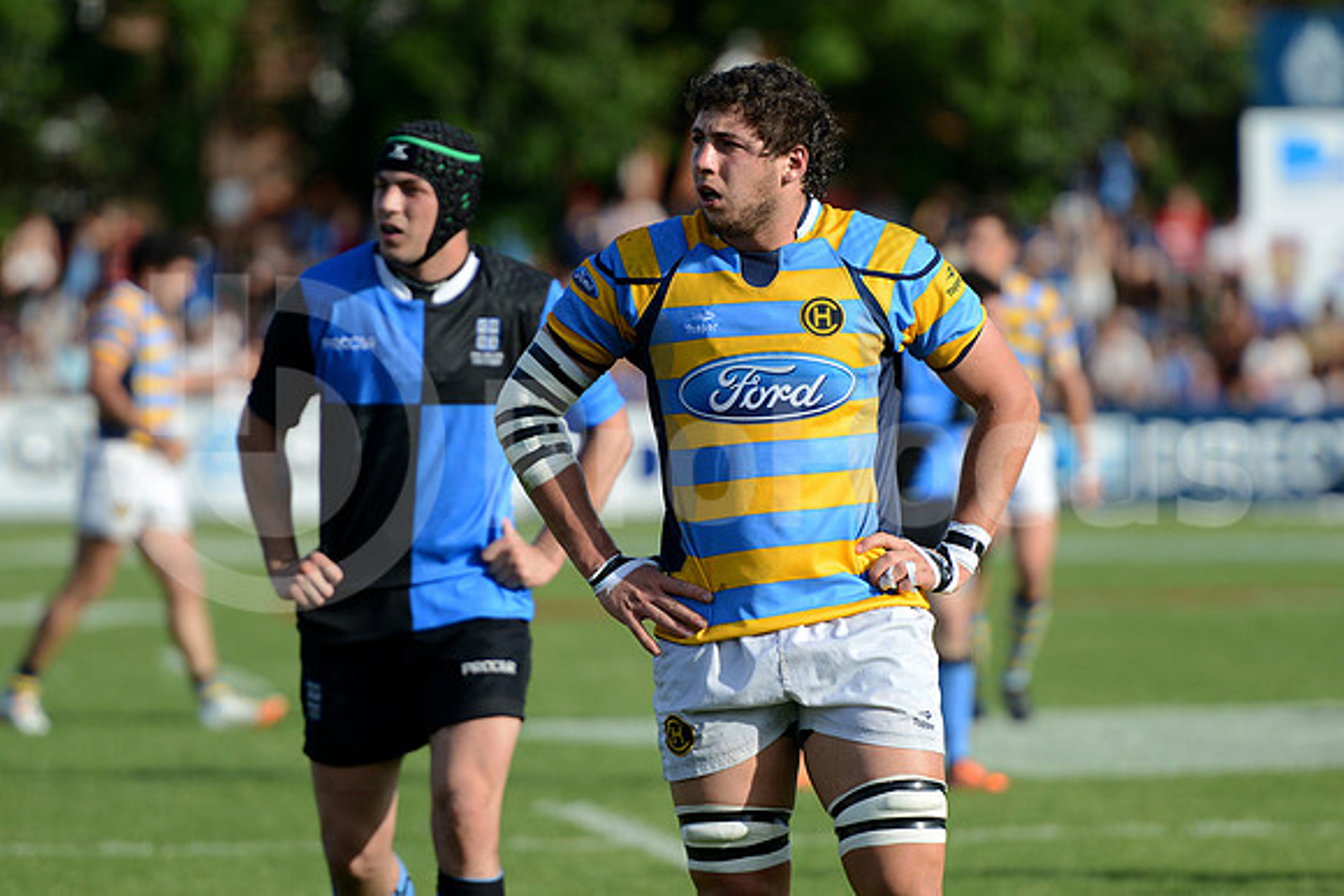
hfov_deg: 7.6
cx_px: 672
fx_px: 10082
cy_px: 448
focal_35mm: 270
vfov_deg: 5.1
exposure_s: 1/1600
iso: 500
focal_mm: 270
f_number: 4
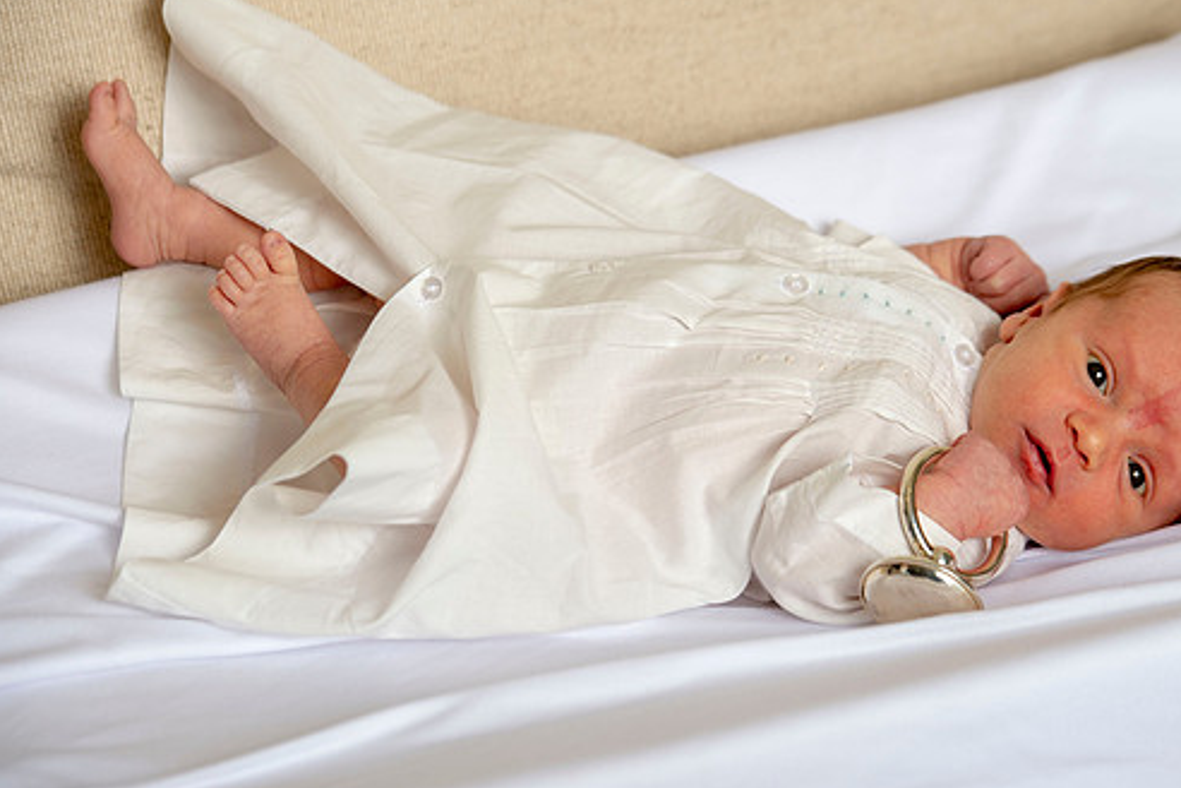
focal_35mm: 159
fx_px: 5216
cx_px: 631
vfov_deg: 8.6
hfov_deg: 12.9
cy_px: 392
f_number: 5.6
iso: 125
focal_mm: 135
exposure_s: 1/160
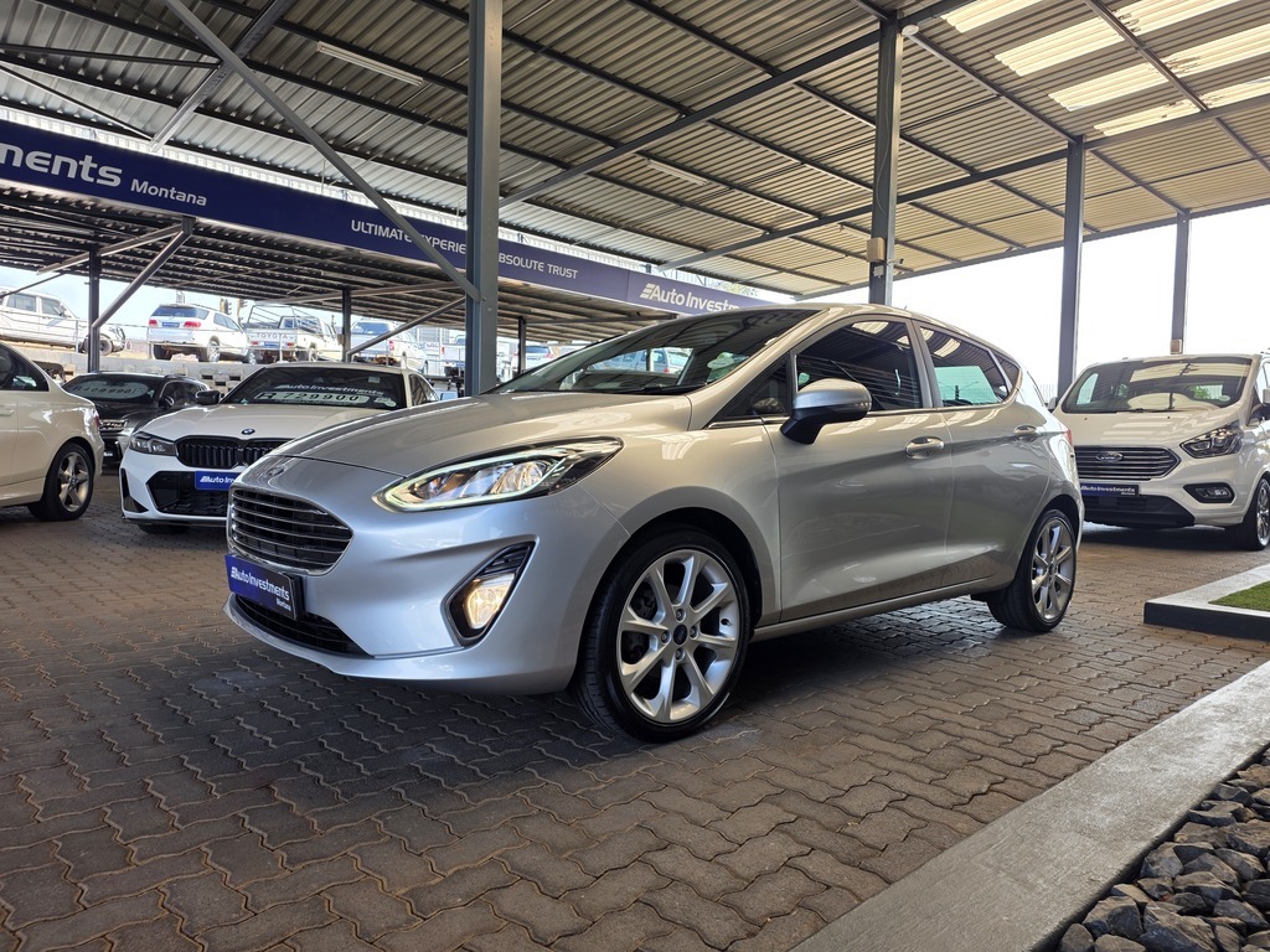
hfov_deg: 73.9
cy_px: 476
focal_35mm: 23
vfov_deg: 58.9
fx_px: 844
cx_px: 635
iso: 12
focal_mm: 6.25
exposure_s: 1/68
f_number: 1.7
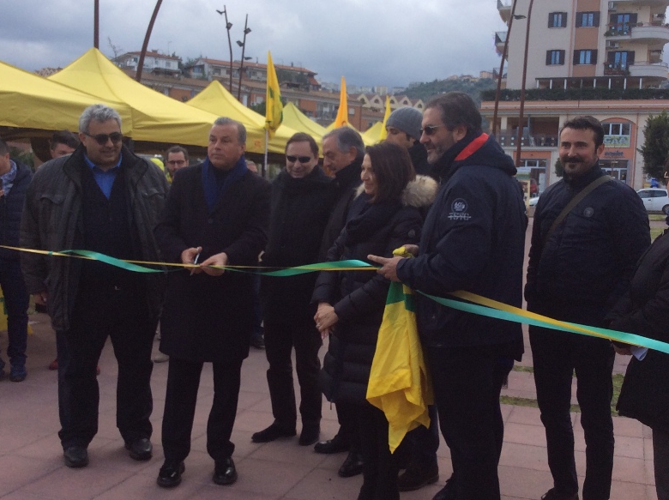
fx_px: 811
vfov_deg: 34.3
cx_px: 347
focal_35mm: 42
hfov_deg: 44.8
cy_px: 247
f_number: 2.4
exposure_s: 1/566
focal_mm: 3.3
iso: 32
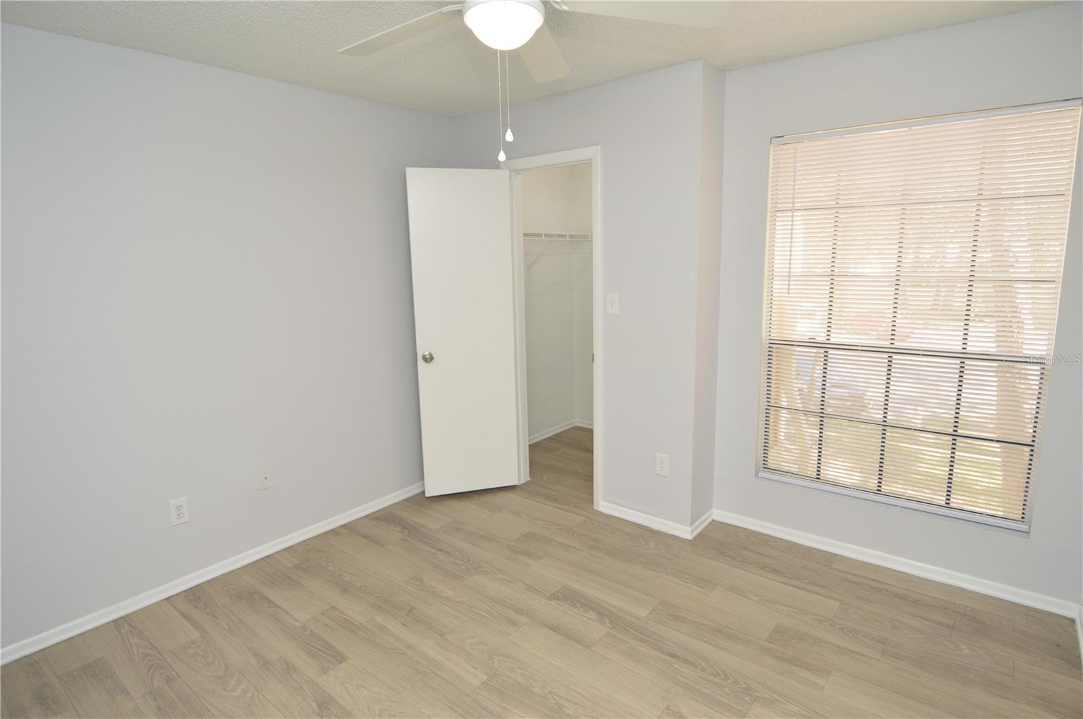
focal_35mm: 18
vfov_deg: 67.3
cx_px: 542
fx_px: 541
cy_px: 360
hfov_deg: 90.1
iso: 400
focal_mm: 12
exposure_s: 1/80
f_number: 4.5
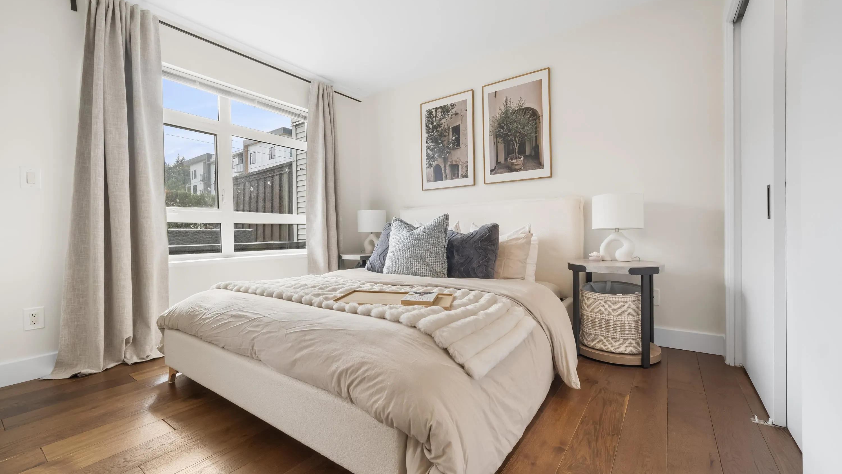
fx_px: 325
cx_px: 418
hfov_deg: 104.7
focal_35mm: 15
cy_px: 231
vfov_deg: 72.2
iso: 250
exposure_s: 1/3
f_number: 9
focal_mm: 9
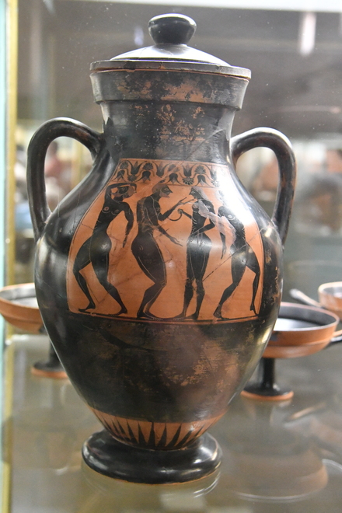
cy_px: 256
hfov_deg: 23.8
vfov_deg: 35.1
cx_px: 171
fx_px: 812
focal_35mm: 57
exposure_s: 1/160
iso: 8000
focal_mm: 38
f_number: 5
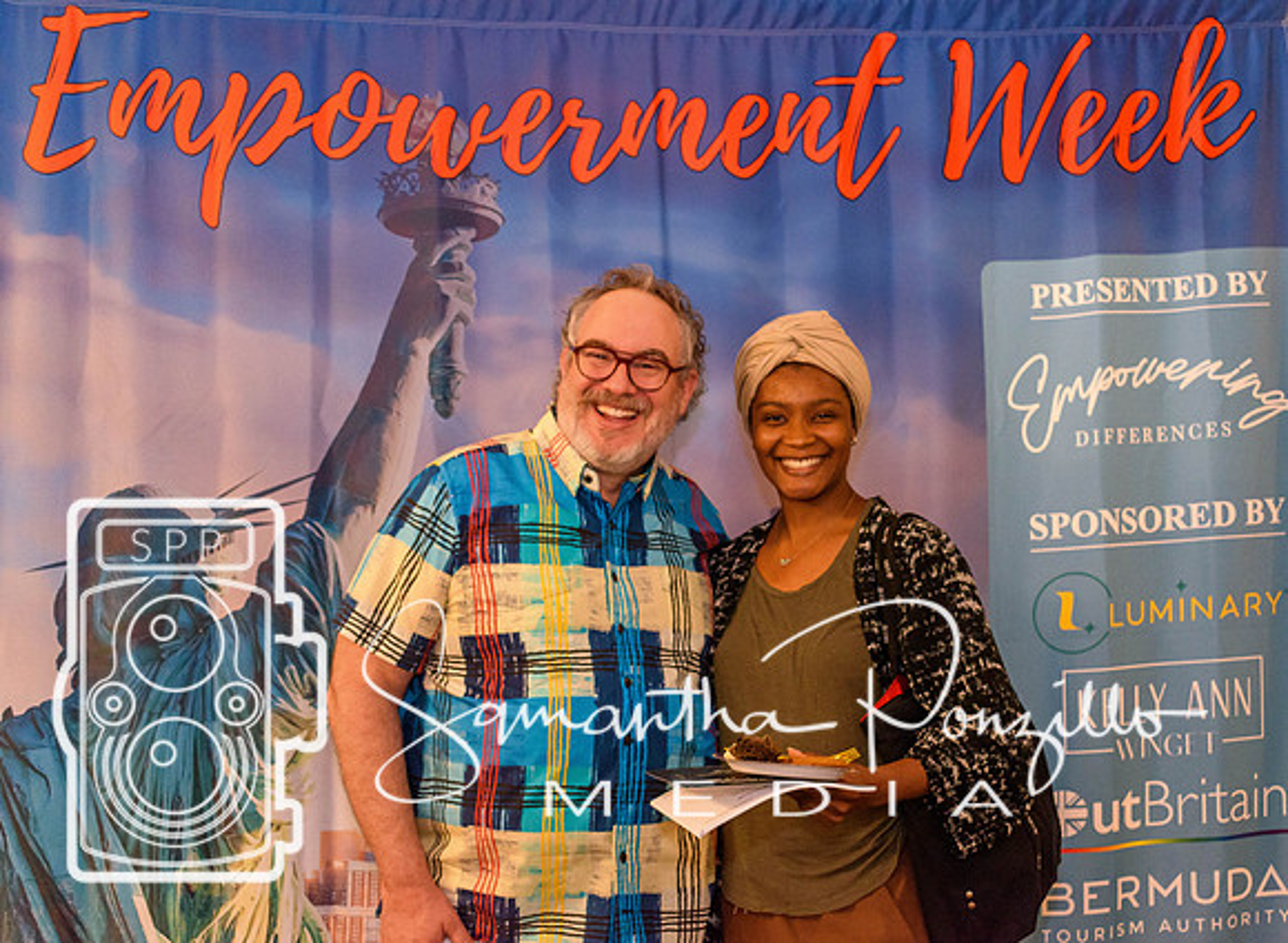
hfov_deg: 42.6
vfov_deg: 31.9
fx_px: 1652
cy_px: 472
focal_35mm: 45
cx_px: 708
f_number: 4.2
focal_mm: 28
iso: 1400
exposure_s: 1/60
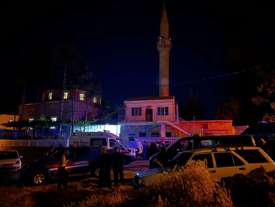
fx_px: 207
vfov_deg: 53.1
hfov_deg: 67.3
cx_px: 138
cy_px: 104
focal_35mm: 26
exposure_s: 1/5
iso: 2000
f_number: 1.5
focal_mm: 5.7
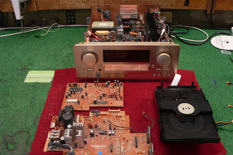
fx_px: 252
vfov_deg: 34.2
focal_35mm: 39
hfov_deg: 49.6
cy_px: 85
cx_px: 112
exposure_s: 1/20
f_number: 2.8
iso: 200
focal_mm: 6
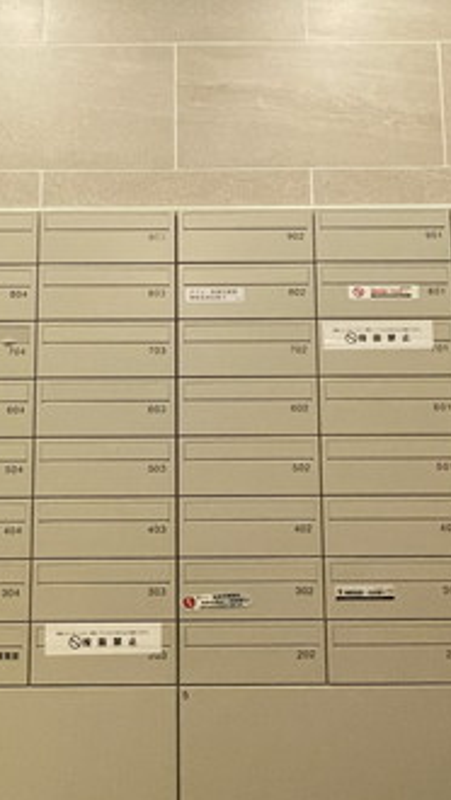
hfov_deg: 32.0
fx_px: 785
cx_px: 184
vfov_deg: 54.0
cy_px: 378
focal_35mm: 37
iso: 500
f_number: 2.4
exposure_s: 1/50
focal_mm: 1.55
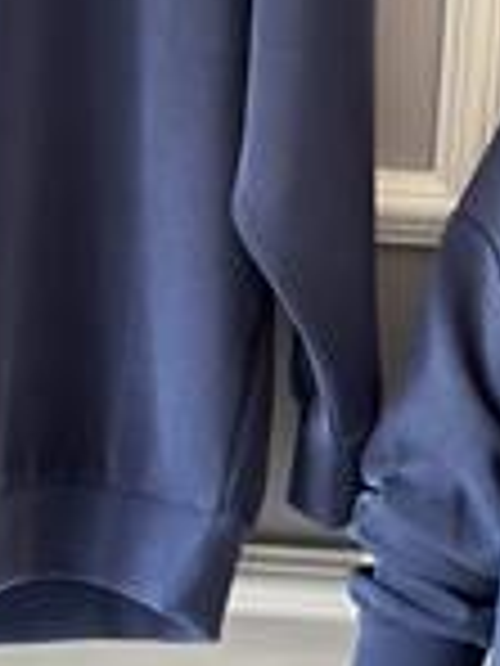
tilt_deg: -8.0
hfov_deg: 8.8
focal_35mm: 169
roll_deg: -4.0
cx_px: 387
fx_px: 3255
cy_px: 270
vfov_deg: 11.7
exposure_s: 1/60
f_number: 1.78
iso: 160
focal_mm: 6.86
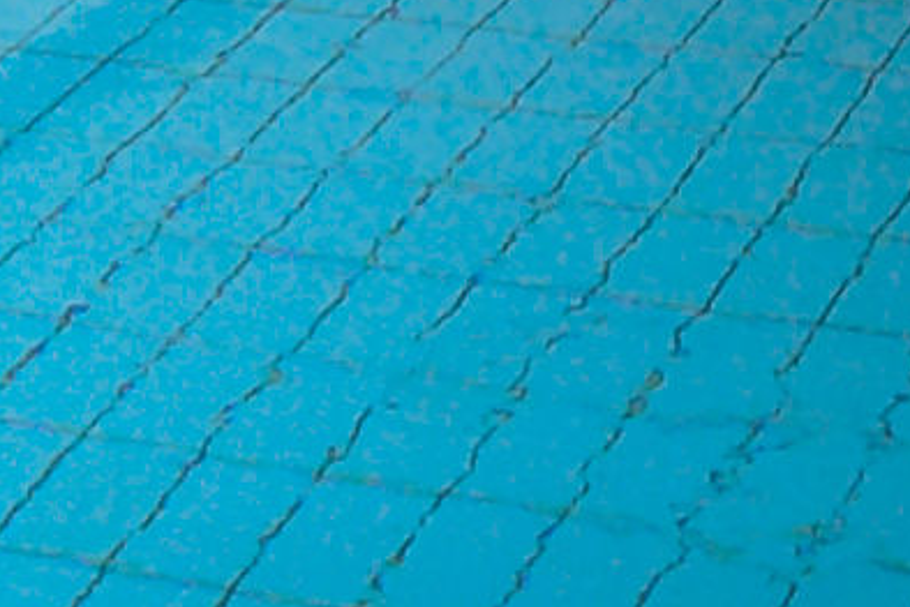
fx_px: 5209
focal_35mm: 206
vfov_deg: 6.1
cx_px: 90
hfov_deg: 9.9
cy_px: -1235
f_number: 4.5
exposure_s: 1/80
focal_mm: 18
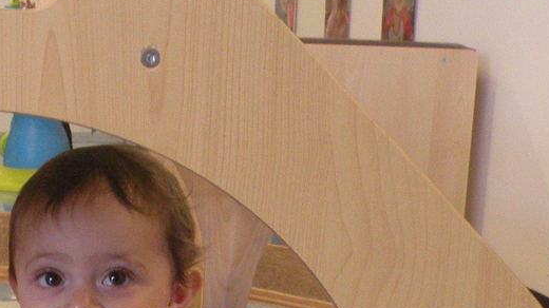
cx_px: 141
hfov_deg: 24.5
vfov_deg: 13.4
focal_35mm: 86
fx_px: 1251
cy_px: 425
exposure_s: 1/61.7
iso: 273
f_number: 2.8
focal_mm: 4.7
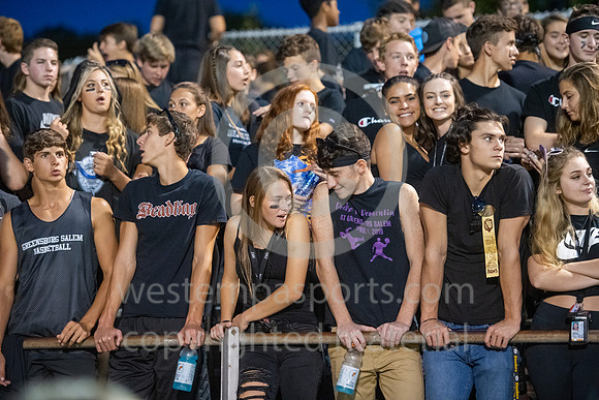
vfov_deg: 11.0
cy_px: 200
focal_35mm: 125
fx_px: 2080
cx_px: 300
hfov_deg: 16.4
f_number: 2.8
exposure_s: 1/400
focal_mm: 125
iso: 6400
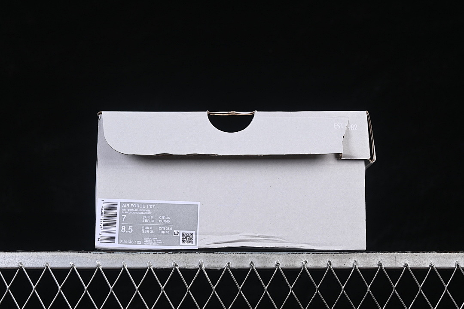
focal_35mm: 75
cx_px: 232
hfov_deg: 27.0
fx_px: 967
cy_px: 154
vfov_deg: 18.2
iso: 160
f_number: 8
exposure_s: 1/80
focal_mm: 50
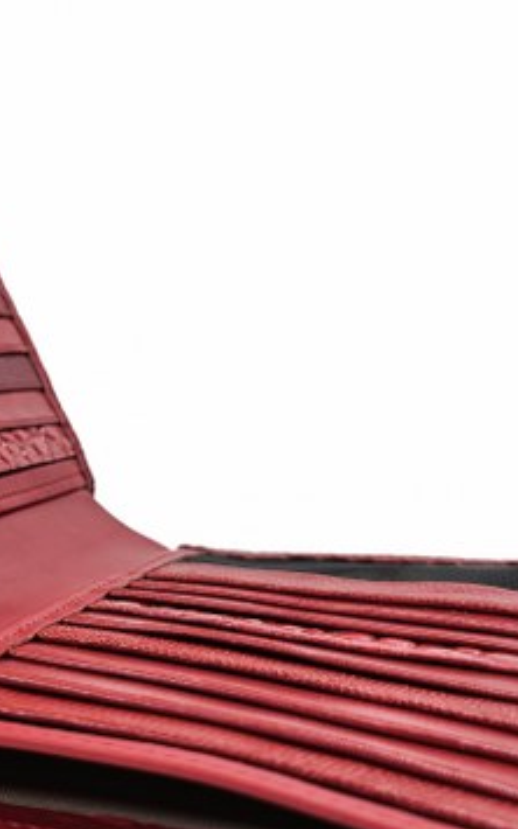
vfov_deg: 45.2
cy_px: 465
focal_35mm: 44
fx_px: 993
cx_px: 54
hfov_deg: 28.1
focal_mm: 6.3
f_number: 1.7
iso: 16
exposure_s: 1/100
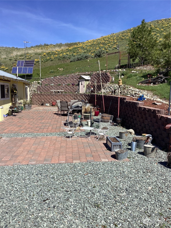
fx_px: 204
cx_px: 86
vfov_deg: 58.4
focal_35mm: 31
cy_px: 114
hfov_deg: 45.4
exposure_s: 1/1631
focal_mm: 3.3
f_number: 2.4
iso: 25
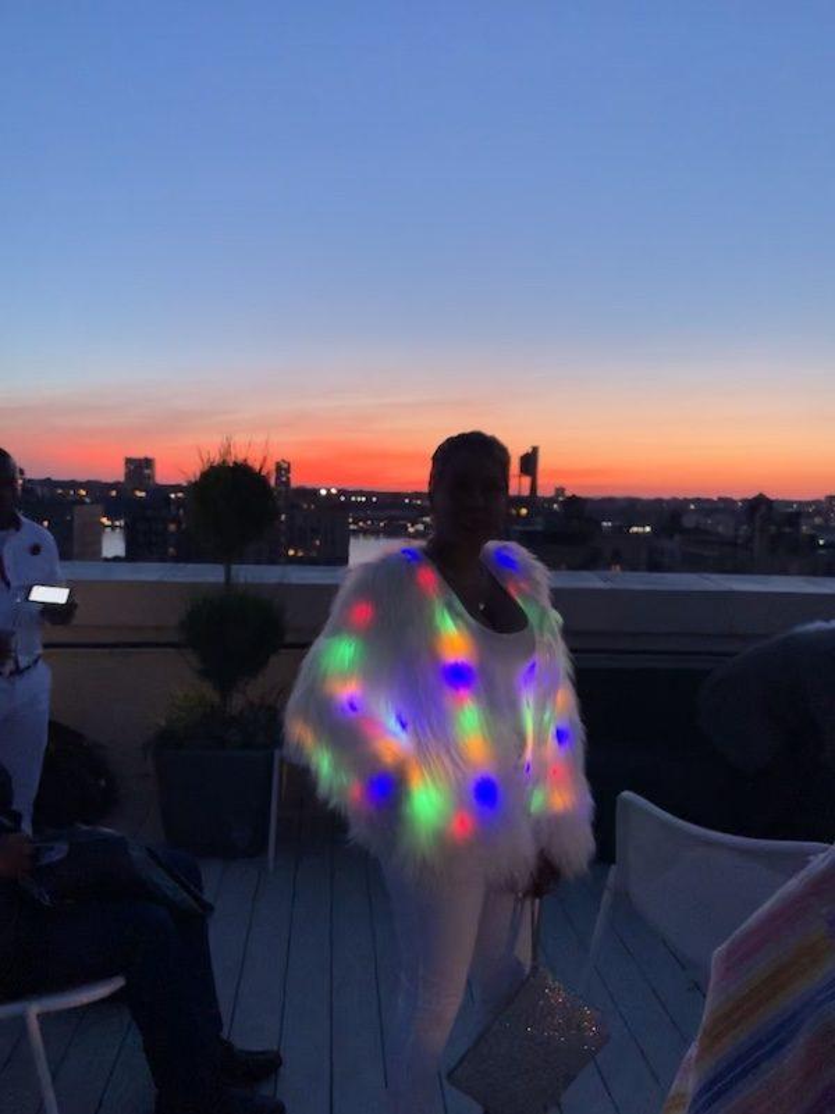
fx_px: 837
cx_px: 418
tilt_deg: -3.2
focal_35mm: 26
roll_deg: -1.3
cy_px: 557
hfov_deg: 53.0
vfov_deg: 67.3
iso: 320
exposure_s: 1/60
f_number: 1.8
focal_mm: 4.25
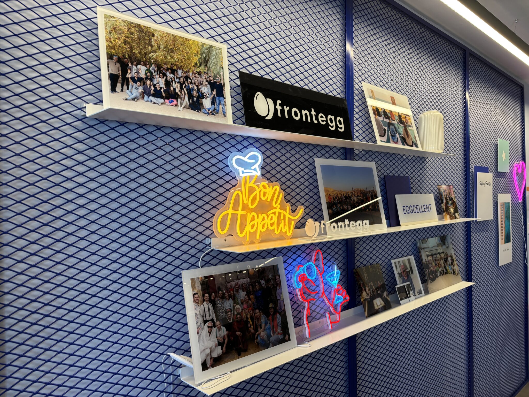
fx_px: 397
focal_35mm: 26
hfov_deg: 67.3
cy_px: 198
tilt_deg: -0.5
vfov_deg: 53.1
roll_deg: +0.9
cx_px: 264
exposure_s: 1/120
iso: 80
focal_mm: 5.96
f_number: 1.6
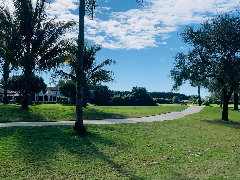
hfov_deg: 45.3
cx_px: 88
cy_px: 77
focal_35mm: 41
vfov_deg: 35.1
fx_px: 284
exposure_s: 1/4274
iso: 25
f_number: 1.8
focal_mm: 4.25
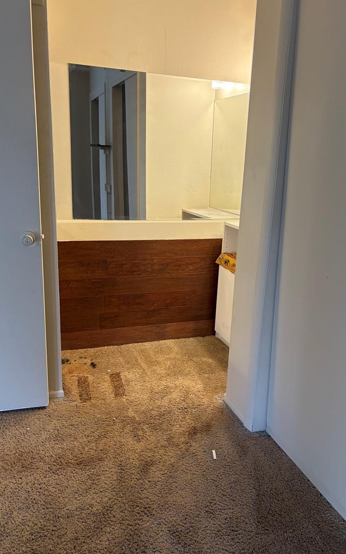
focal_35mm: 28
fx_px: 422
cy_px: 279
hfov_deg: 44.5
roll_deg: -3.8
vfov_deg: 66.5
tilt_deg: -15.7
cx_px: 183
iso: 125
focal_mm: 5.96
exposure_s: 1/60
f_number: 1.6
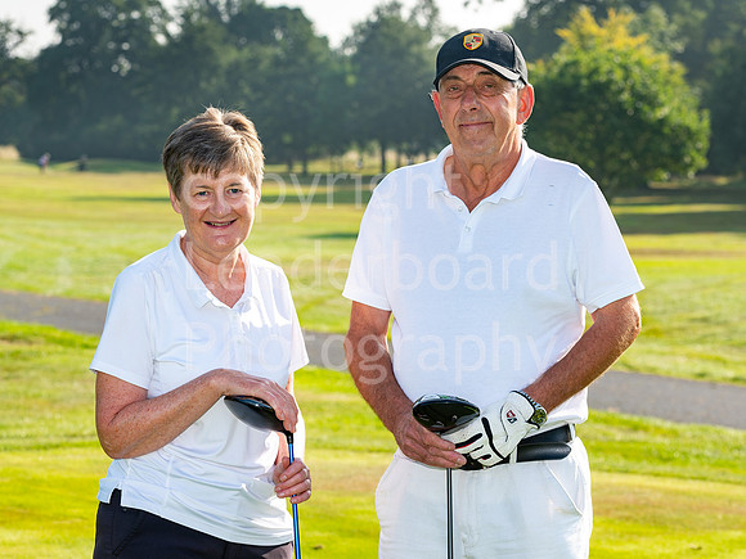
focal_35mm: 119
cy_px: 286
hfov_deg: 16.5
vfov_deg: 12.4
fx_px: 2566
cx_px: 356
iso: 100
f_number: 9
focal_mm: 98
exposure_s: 1/200
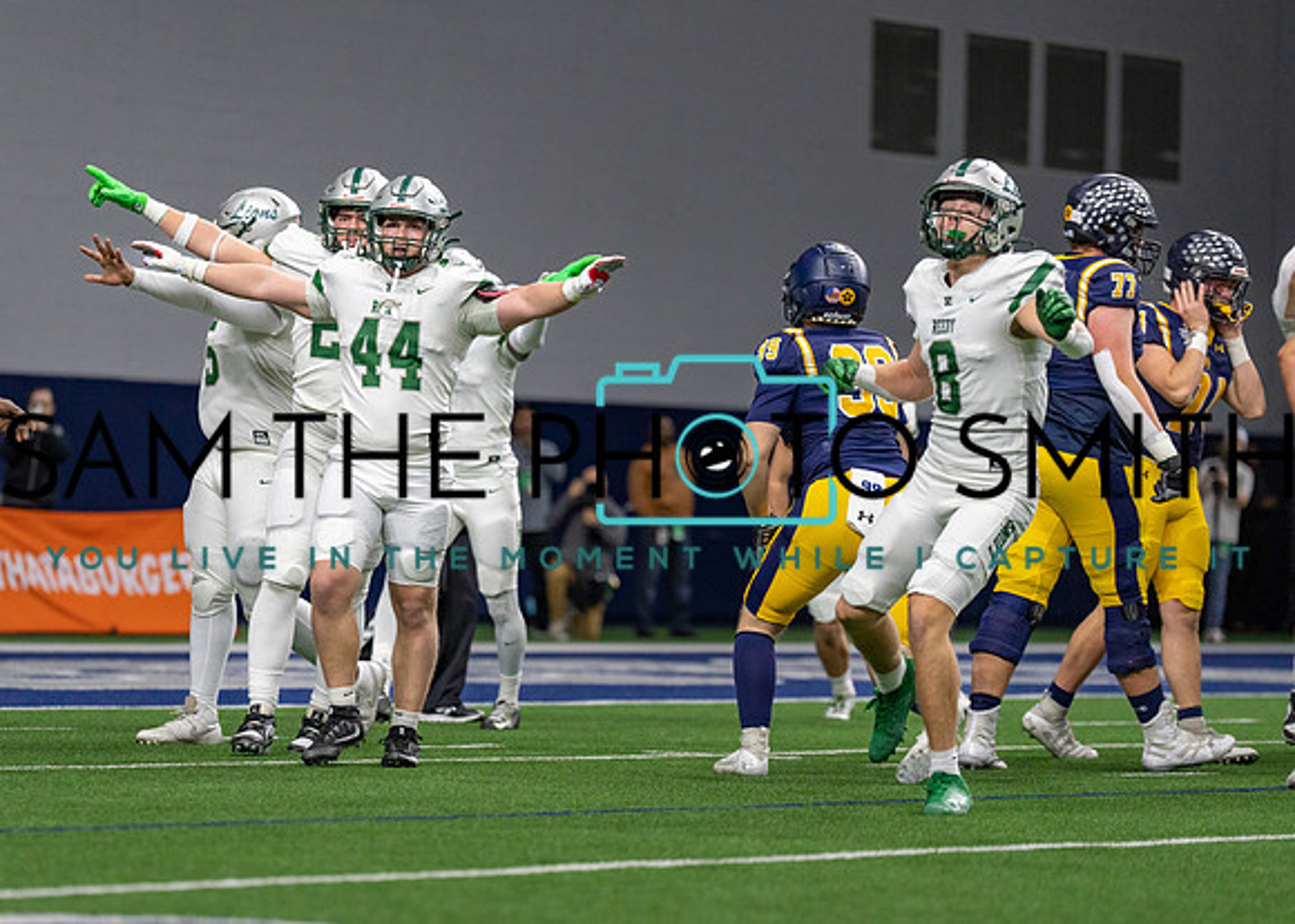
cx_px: 485
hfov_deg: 10.4
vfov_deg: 7.4
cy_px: 569
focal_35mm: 193
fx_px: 7110
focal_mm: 147
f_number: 2.8
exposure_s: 1/1250
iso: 1600
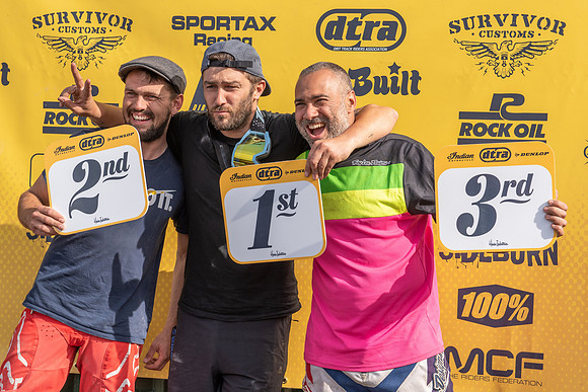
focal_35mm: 69
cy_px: 202
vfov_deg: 19.8
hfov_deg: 29.4
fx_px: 1122
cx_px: 295
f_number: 5.6
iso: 200
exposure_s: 1/400
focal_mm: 62
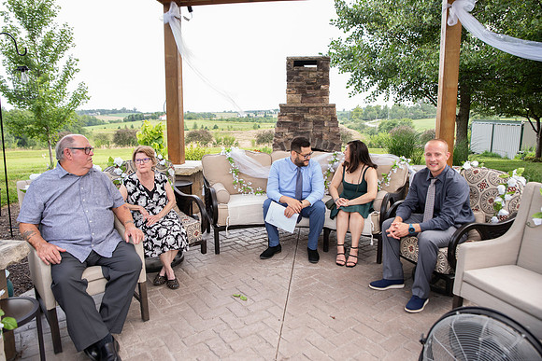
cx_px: 271
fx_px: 361
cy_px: 180
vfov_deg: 53.2
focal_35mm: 24
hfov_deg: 73.7
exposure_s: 1/200
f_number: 4
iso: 500
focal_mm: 24
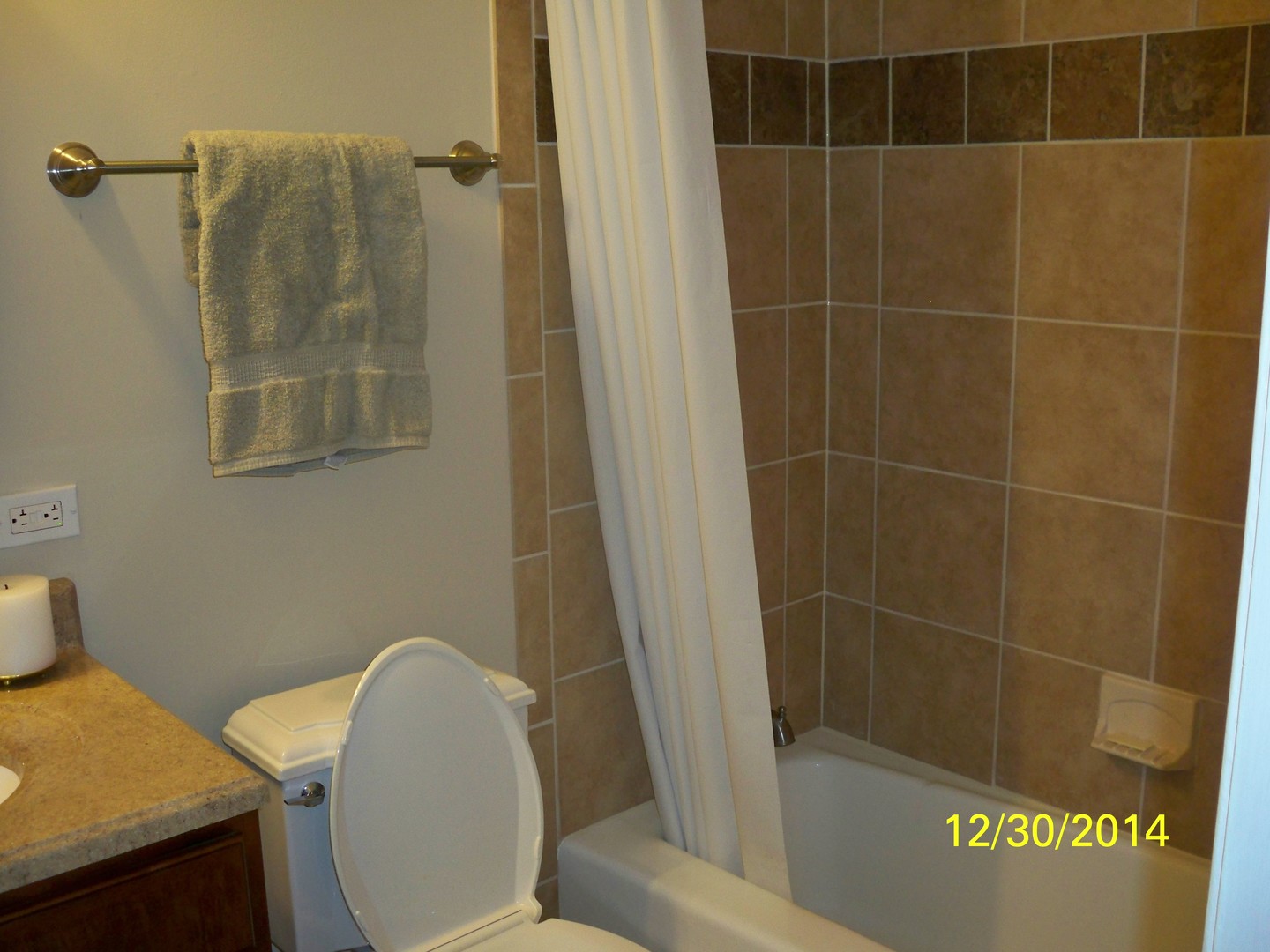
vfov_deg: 40.7
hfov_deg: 52.6
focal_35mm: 35
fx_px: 1284
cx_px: 635
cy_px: 476
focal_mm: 6.3
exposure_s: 1/30
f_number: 3.1
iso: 200
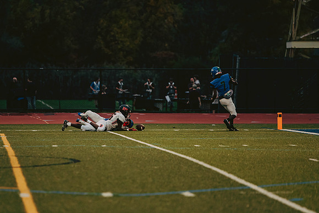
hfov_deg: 8.1
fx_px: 2239
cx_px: 114
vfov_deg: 5.4
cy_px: 107
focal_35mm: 253
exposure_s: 1/1250
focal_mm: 195
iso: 2000
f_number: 2.8
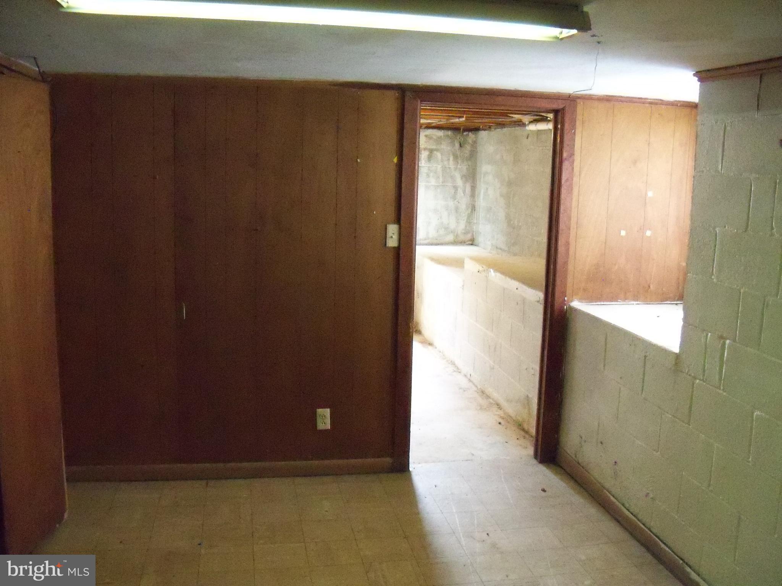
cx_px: 391
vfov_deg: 40.7
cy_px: 293
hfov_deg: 52.6
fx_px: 791
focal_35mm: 35
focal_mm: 6.2
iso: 1600
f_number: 3.5
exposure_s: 1/60
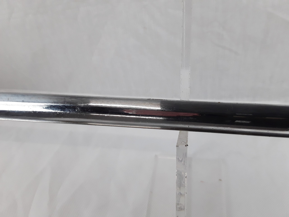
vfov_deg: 51.4
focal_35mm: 27
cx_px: 144
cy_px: 108
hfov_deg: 65.3
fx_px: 225
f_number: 1.9
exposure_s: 1/100
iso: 64
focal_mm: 2.91
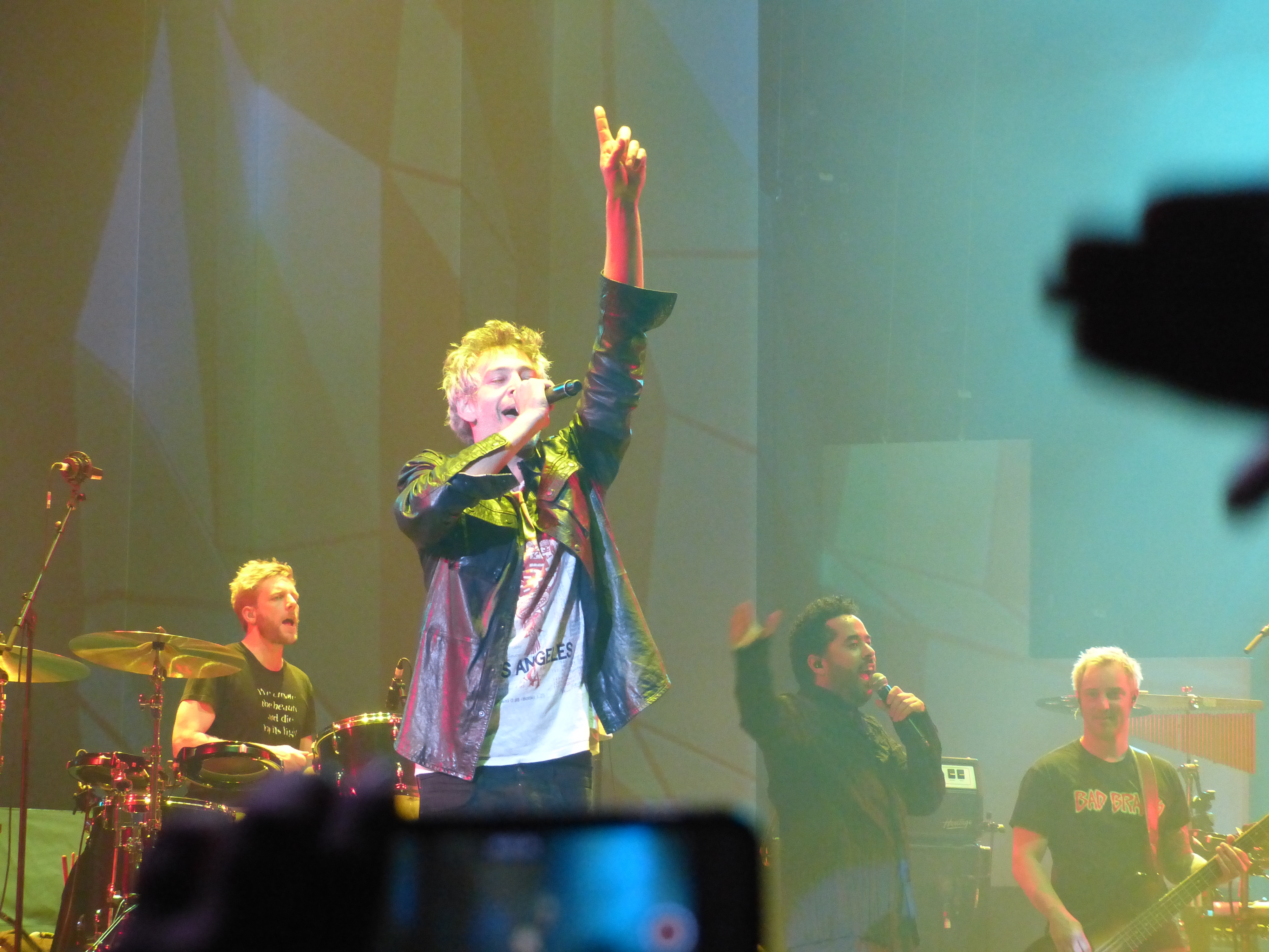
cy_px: 476
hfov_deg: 17.0
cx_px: 634
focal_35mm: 116
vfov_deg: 12.8
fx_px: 4252
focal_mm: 20.9
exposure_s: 1/125
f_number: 2.8
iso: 800
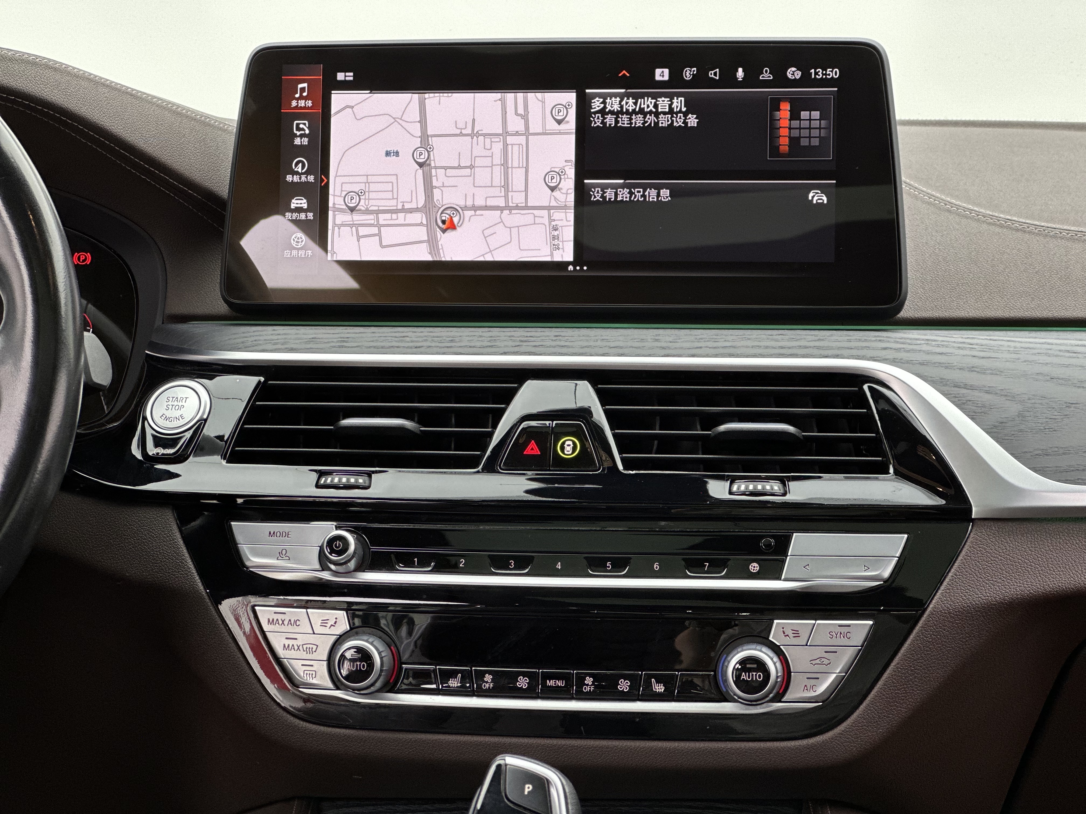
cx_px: 543
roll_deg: +0.3
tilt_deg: -6.4
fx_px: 2416
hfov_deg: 25.3
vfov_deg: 19.1
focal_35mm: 77
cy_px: 407
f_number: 2.8
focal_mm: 9
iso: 160
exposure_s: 1/42
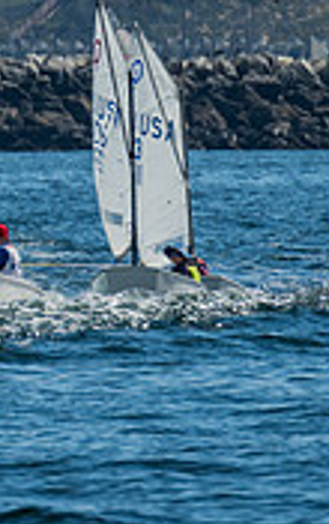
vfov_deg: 1.7
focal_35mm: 1230
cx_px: -543
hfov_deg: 1.1
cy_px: -82
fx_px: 17574
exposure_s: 1/500
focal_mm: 200
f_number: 6.3
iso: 100
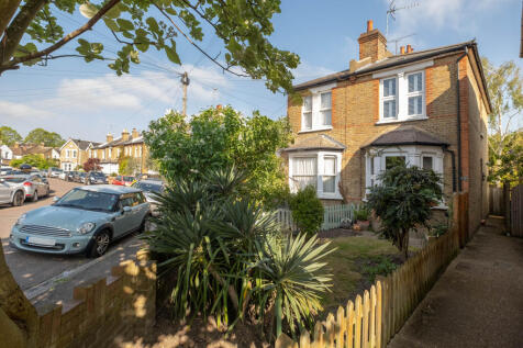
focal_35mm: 15
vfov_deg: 77.3
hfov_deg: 100.4
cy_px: 174
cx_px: 262
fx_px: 218
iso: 500
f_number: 5.6
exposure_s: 1/400
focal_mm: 10
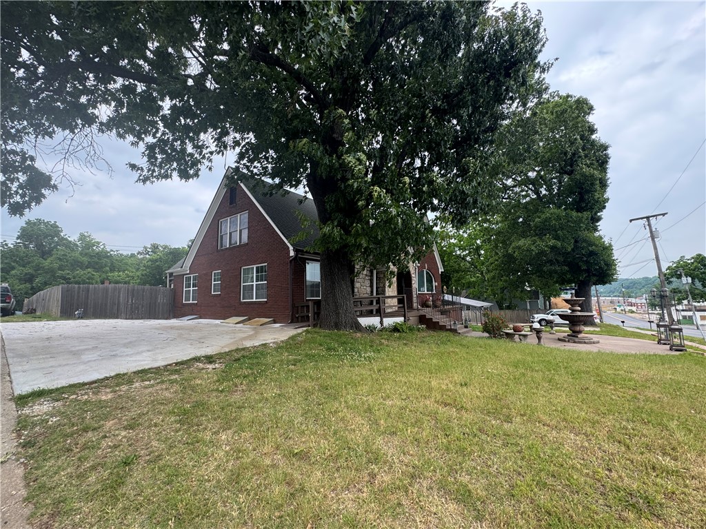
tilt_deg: +8.2
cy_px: 264
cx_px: 353
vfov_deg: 85.7
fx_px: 286
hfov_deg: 102.1
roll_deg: +1.0
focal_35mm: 14
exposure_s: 1/253
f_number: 2.2
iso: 40
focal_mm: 2.22
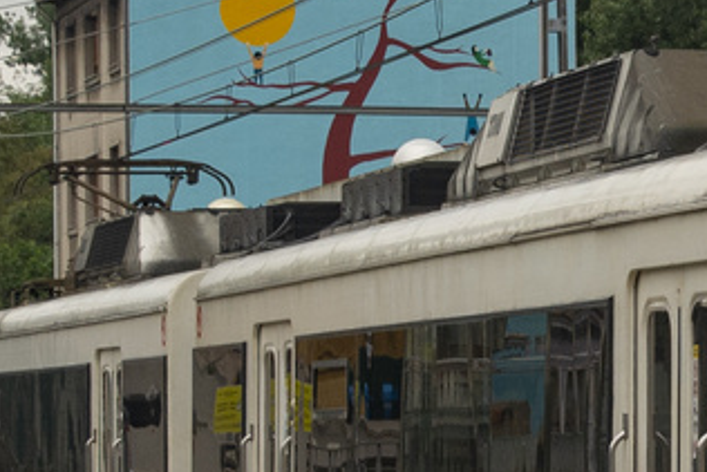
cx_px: 837
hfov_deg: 7.5
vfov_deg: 5.0
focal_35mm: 273
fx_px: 5364
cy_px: 360
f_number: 5
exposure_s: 1/500
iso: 250
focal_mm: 30
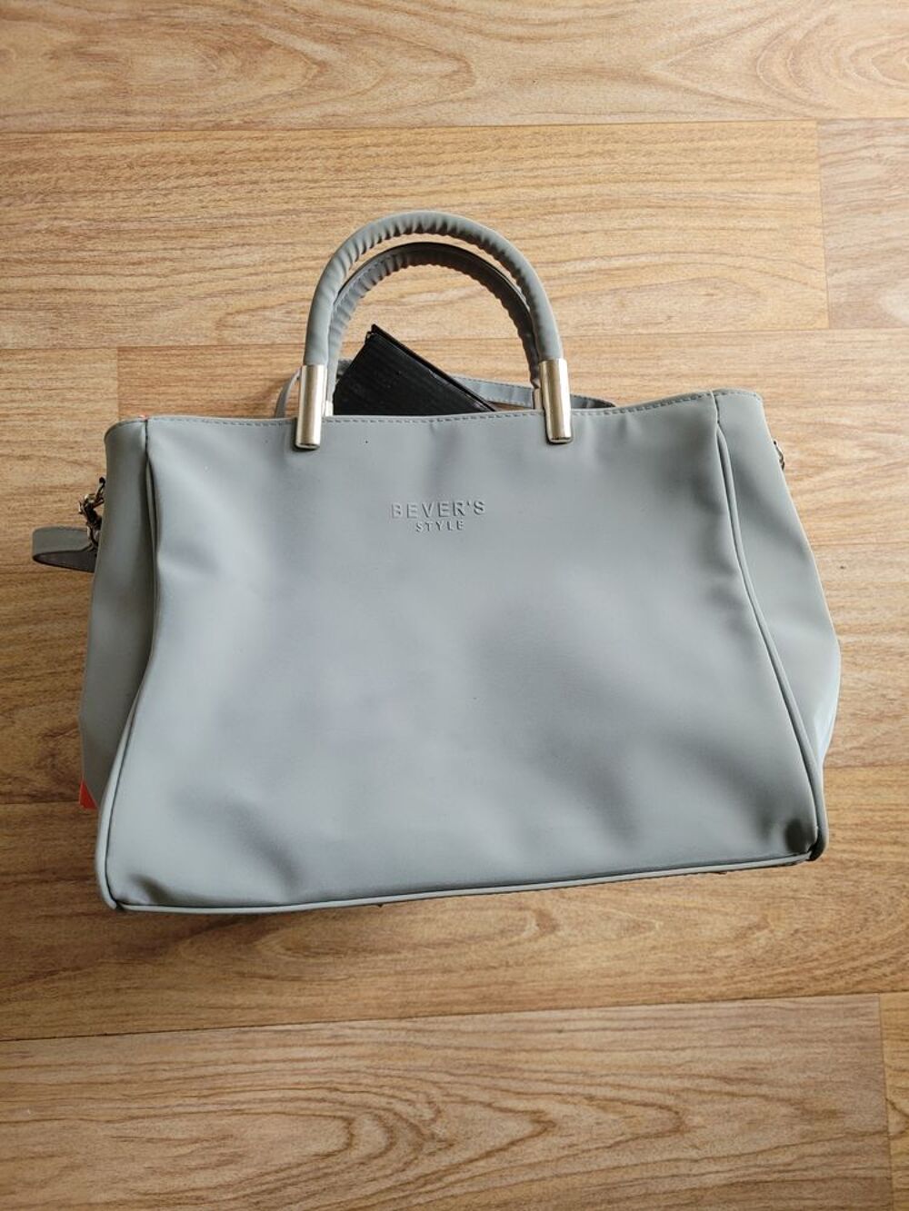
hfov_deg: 53.1
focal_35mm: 26
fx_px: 910
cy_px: 606
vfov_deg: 67.3
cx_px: 454
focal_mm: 5.4
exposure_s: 1/50
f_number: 1.8
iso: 200
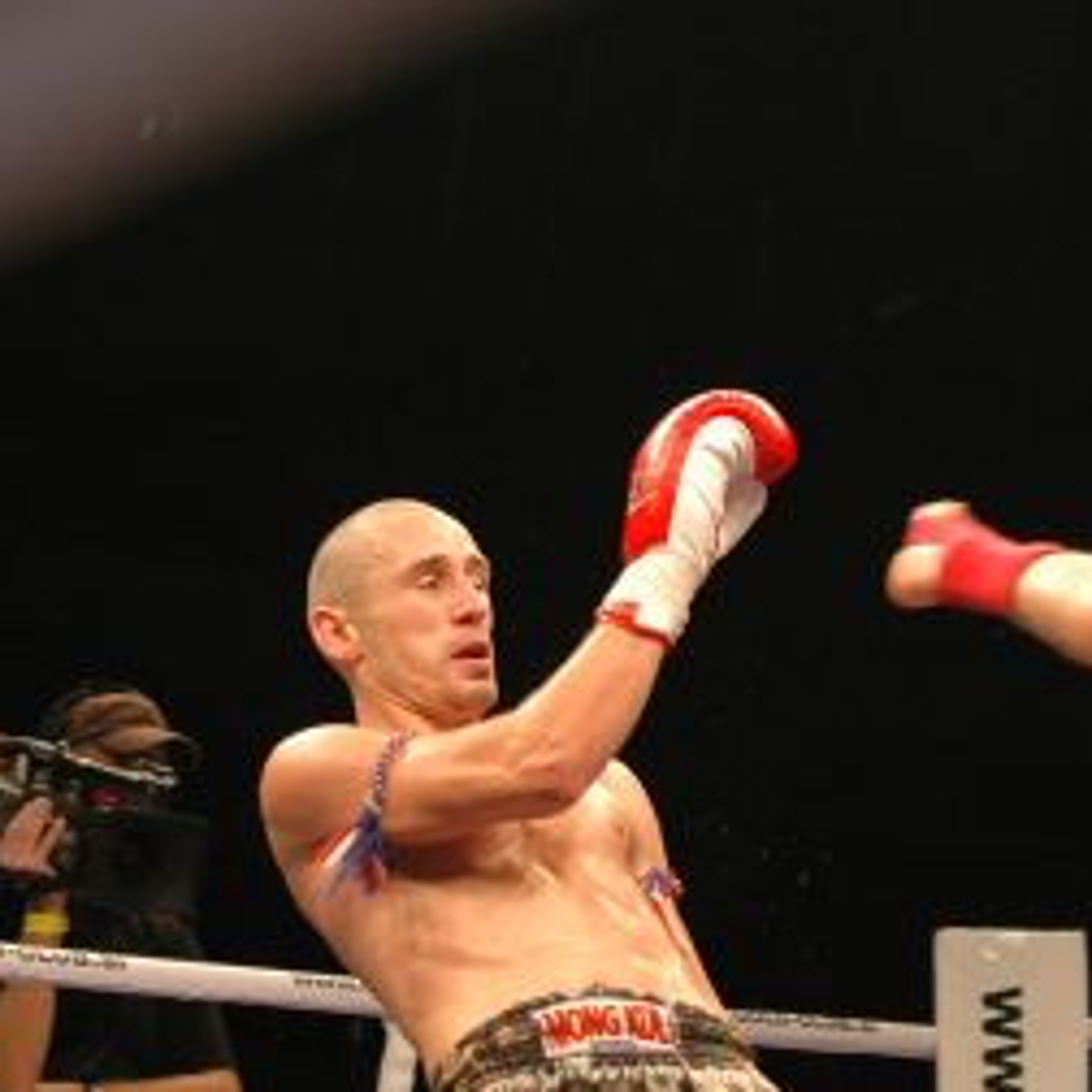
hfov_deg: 15.1
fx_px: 4104
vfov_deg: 15.1
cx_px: 745
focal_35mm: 115
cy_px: 702
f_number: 2.8
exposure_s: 1/400
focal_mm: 36
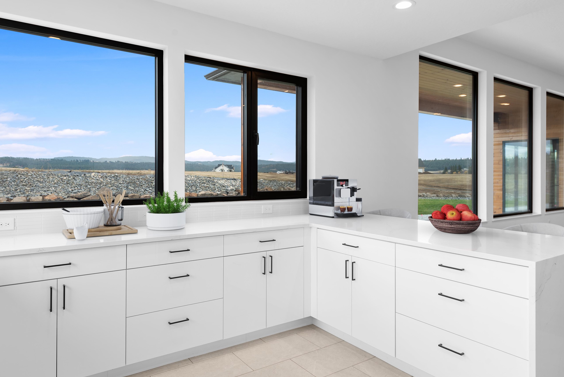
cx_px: 251
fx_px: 376
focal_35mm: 24
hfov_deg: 73.5
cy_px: 178
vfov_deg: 53.1
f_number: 8
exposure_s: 1/8
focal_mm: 20
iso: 100
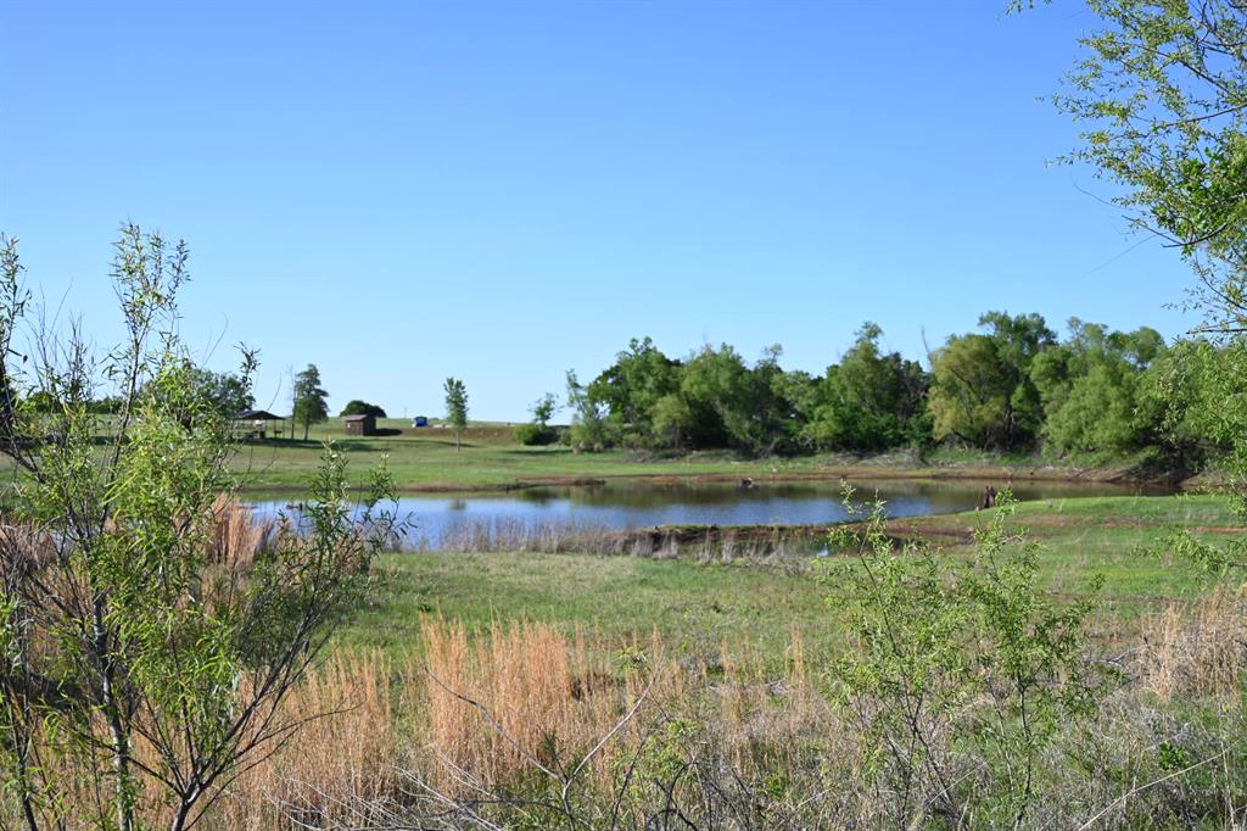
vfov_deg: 32.6
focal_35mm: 41
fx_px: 1420
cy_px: 416
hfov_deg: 47.4
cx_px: 624
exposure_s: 1/800
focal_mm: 41
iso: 100
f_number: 4
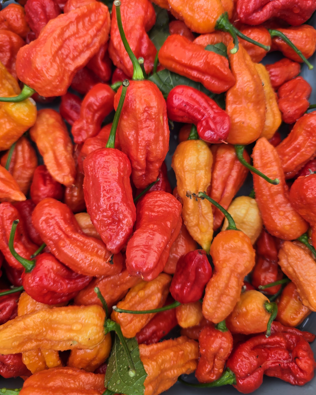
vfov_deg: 70.3
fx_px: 281
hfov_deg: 58.8
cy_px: 192
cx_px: 158
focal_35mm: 24
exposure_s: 1/180
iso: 20
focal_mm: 6.3
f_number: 1.7
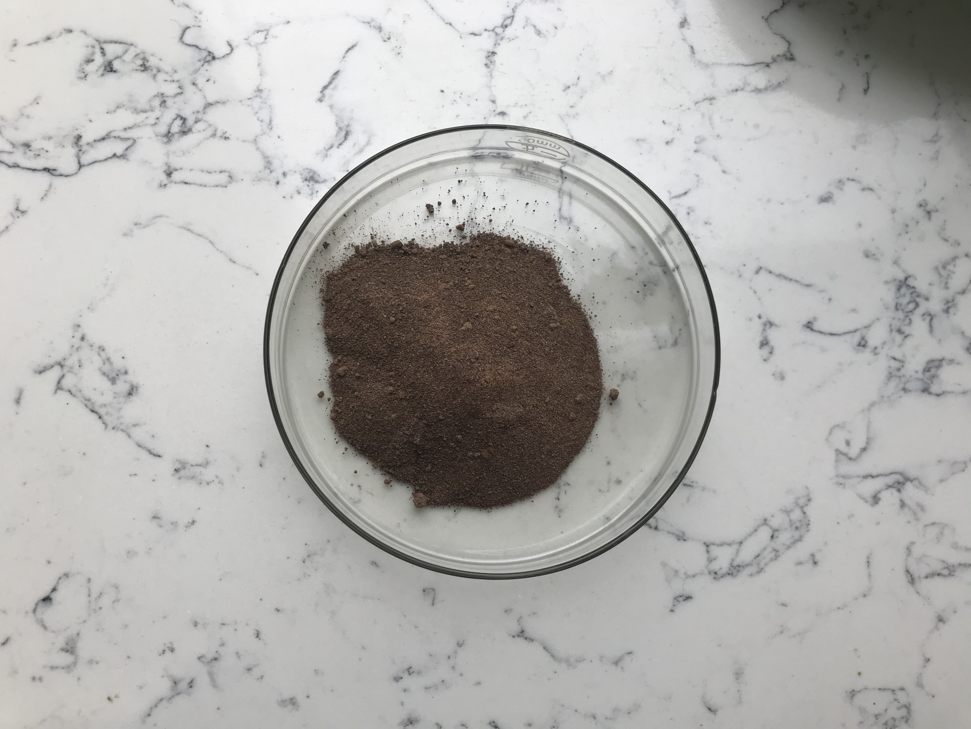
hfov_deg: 63.4
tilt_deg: -83.9
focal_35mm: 28
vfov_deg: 49.7
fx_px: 785
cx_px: 486
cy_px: 364
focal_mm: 3.99
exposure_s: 1/100
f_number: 1.8
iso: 25
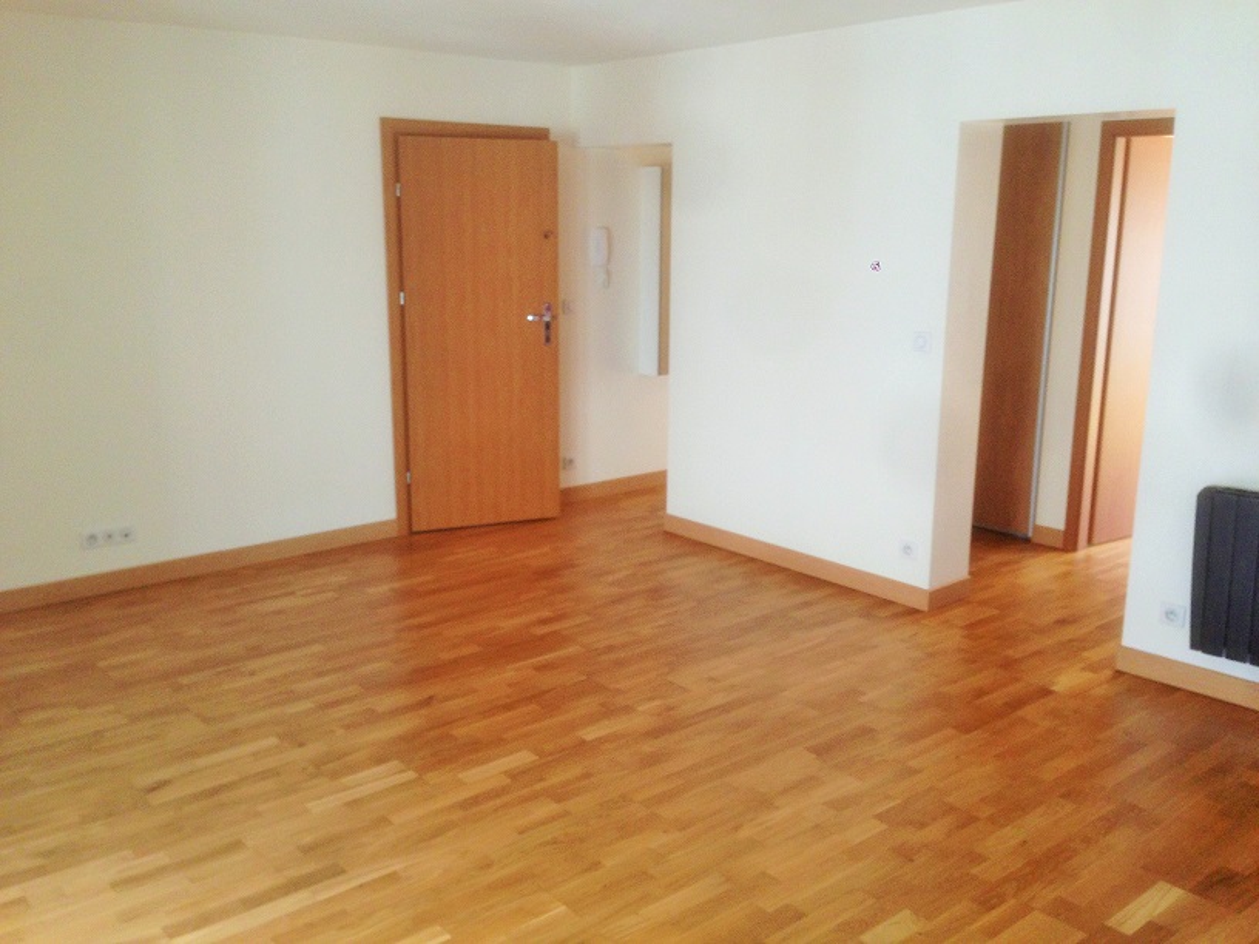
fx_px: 1200
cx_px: 630
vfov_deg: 42.9
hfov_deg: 55.4
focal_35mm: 33
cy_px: 472
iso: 50
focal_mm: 4.12
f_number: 2.4
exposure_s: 1/23
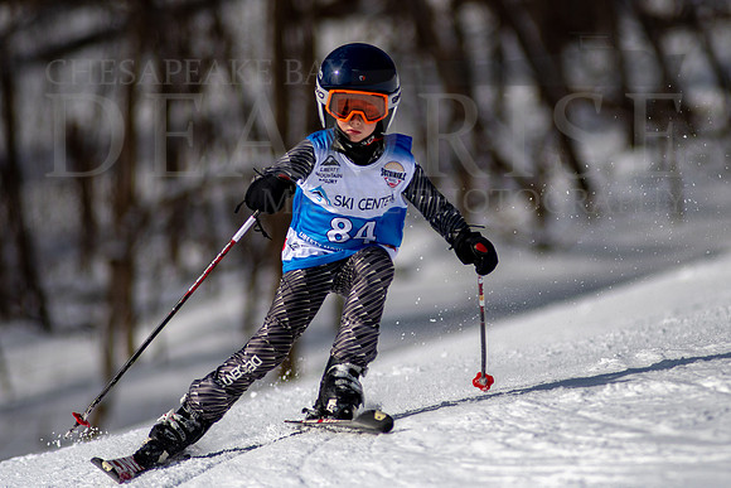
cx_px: 413
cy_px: 213
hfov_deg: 4.1
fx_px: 10319
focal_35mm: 508
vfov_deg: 2.7
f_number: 2.8
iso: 100
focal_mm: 300
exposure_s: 1/8000
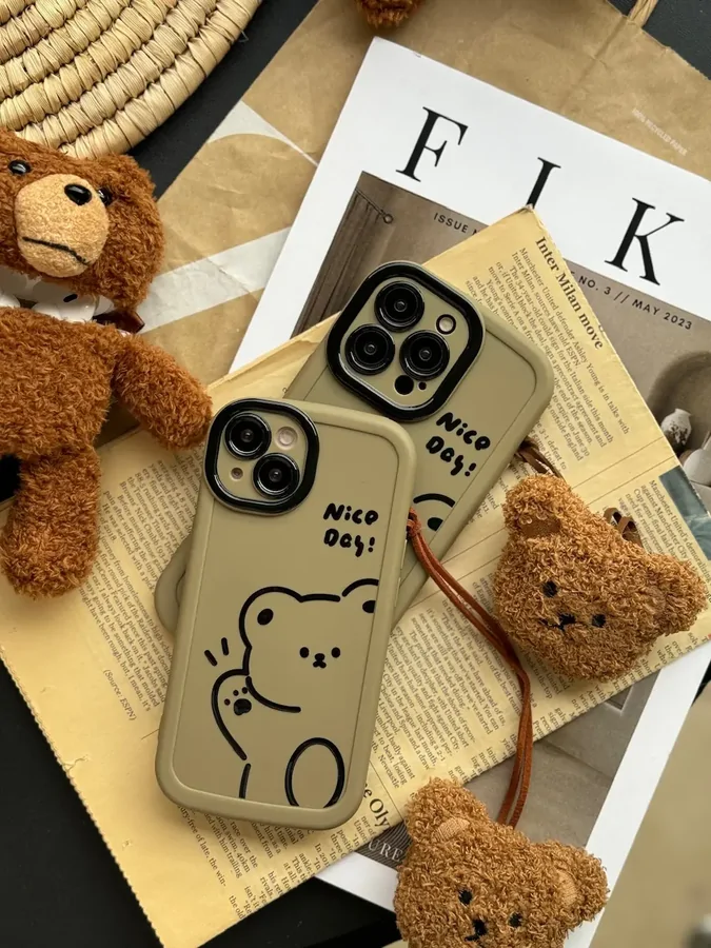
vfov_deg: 39.7
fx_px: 1315
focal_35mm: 48
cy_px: 474
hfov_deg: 30.3
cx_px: 356
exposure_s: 1/292
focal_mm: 6.86
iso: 64
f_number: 1.78
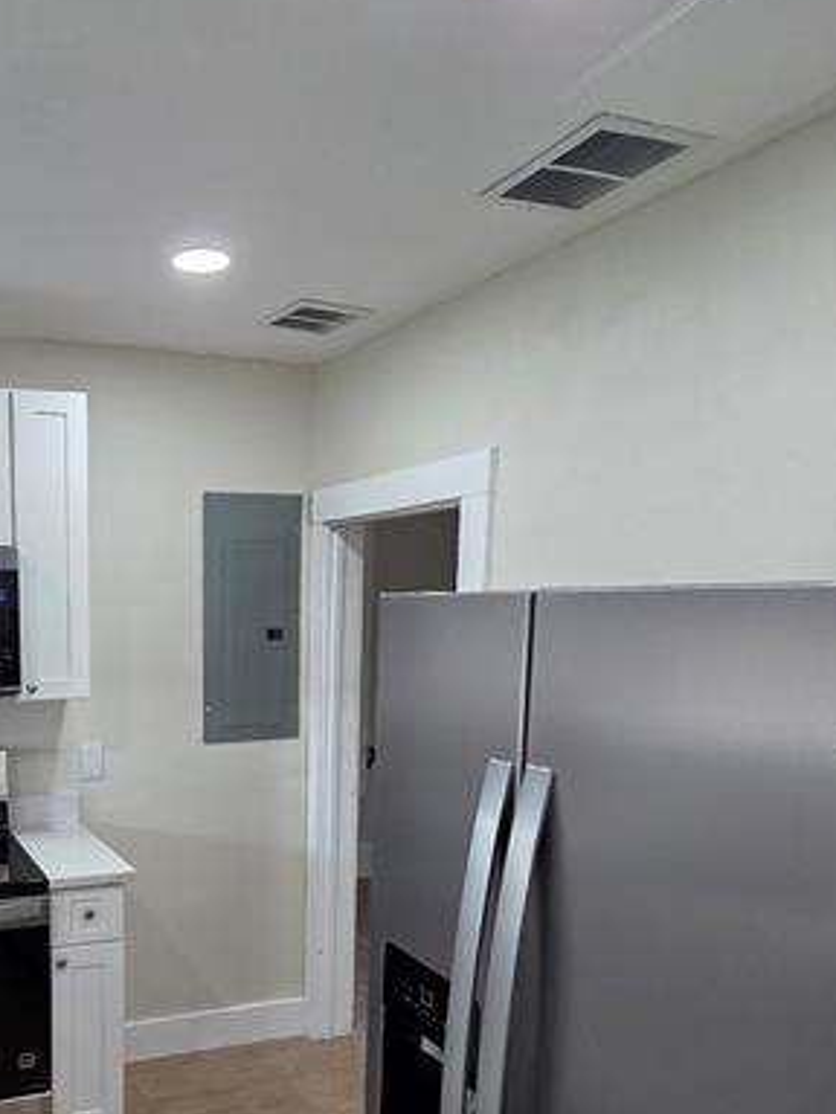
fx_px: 837
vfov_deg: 65.5
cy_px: 746
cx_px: 136
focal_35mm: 26
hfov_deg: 49.1
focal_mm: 2.2
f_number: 1.9
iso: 200
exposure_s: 1/120
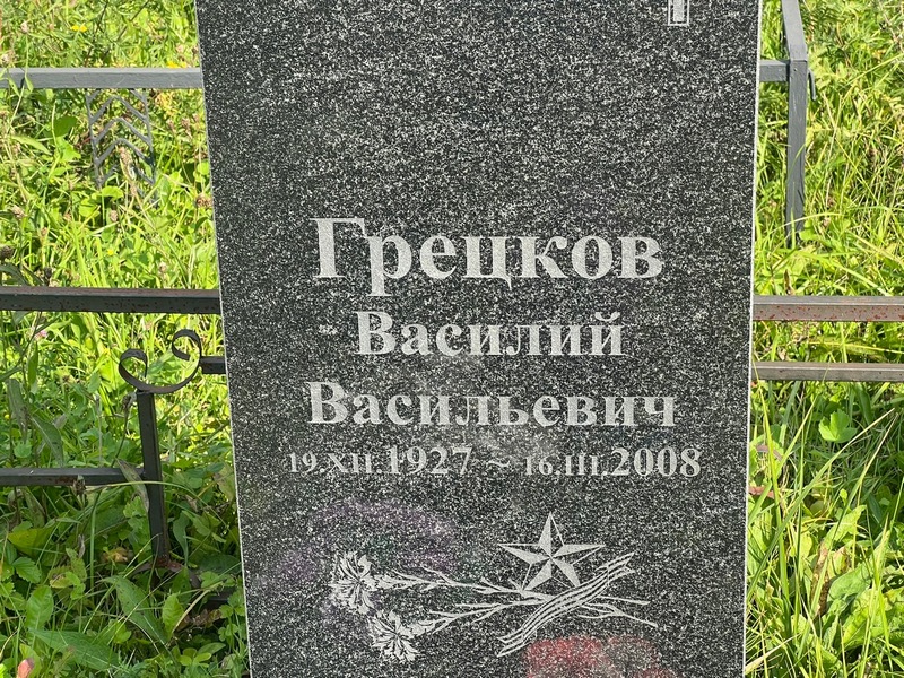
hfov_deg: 25.3
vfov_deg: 19.1
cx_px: 452
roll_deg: +3.8
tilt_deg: -24.4
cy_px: 339
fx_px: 2011
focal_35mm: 77
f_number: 2.8
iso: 25
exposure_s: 1/226
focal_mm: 9
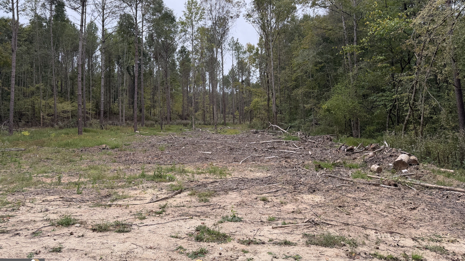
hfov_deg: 69.9
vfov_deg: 42.5
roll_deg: +2.5
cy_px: 97
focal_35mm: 27
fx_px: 333
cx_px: 231
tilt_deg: +3.9
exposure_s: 1/244
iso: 80
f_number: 1.78
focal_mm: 6.76
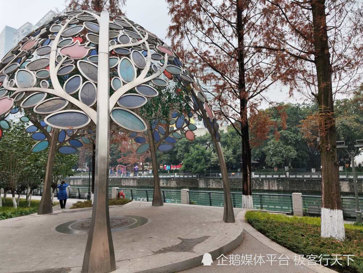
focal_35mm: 24
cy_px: 136
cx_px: 182
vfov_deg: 56.8
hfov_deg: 71.6
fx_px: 252
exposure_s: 1/155
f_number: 1.9
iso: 50
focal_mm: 6.92
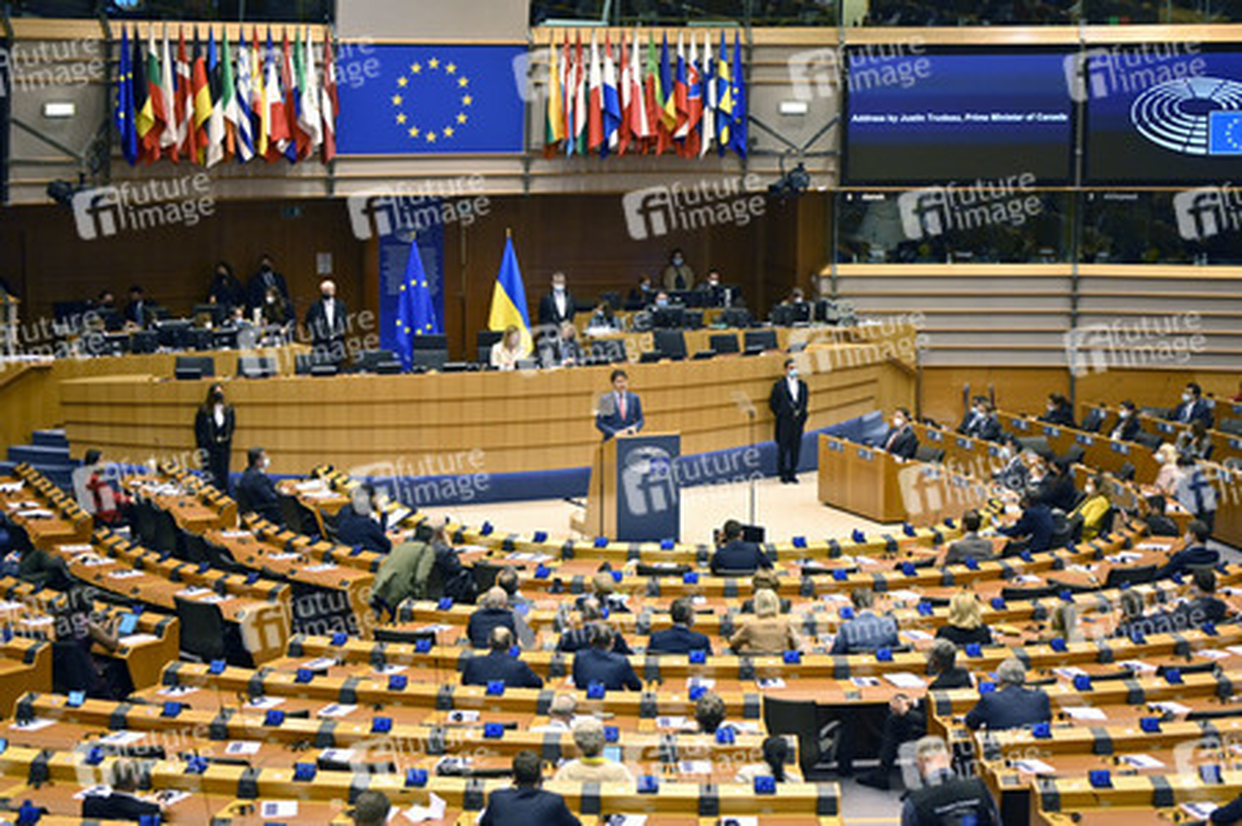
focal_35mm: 72
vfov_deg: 18.9
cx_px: 621
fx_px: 2482
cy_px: 413
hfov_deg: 28.1
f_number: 4.8
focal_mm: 72
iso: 2000
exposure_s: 1/320
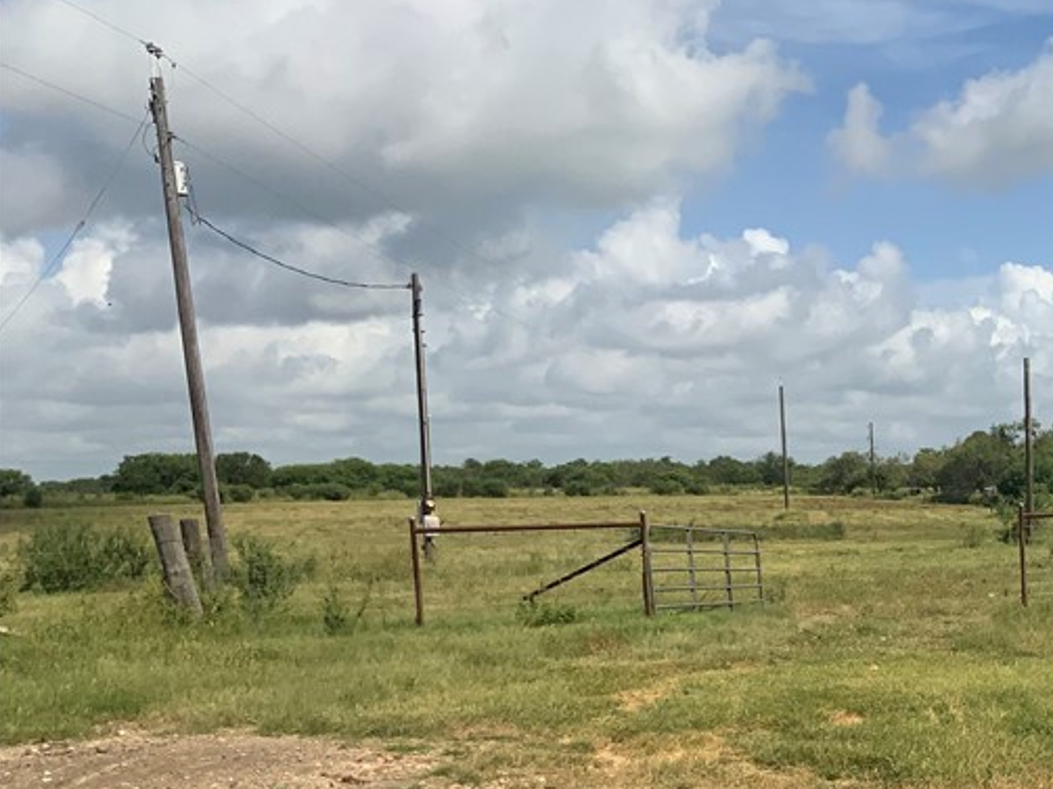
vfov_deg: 24.0
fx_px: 1794
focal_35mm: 59
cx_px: 1068
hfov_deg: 30.3
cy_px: 726
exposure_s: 1/3322
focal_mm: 3
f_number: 1.8
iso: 20
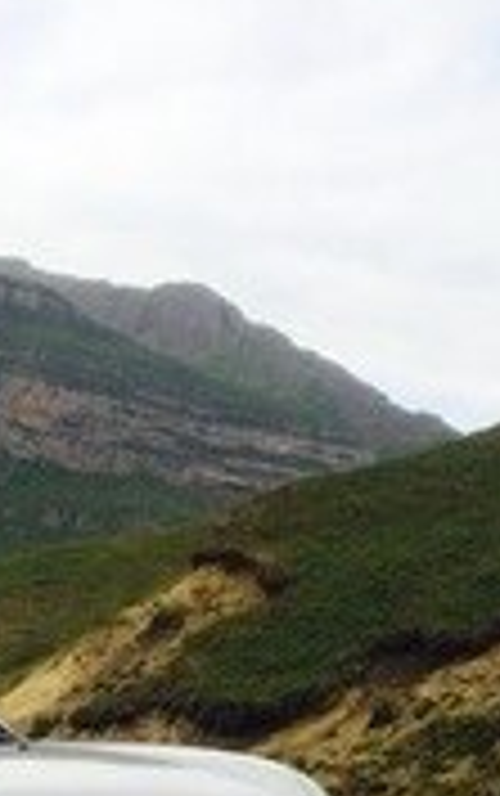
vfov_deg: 22.0
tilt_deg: -12.8
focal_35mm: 86
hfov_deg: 14.5
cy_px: 994
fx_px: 1870
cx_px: -162
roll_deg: -3.6
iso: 32
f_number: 2.2
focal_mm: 4.15
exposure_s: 1/1325
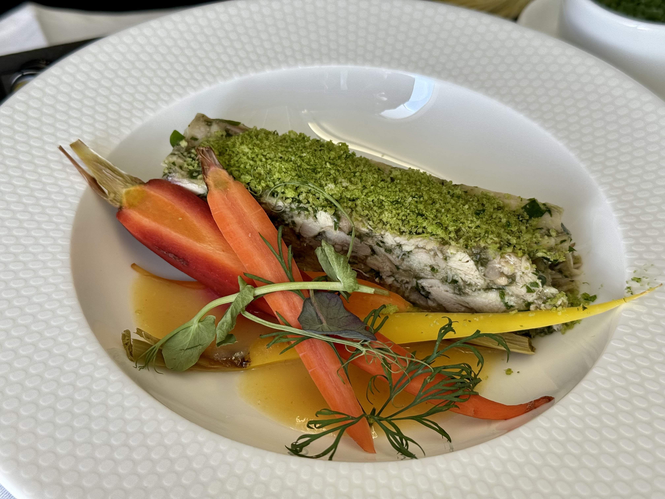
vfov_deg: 30.3
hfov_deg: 39.7
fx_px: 922
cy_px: 250
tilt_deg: -45.8
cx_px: 332
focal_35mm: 48
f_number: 1.78
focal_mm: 6.76
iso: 125
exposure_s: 1/233
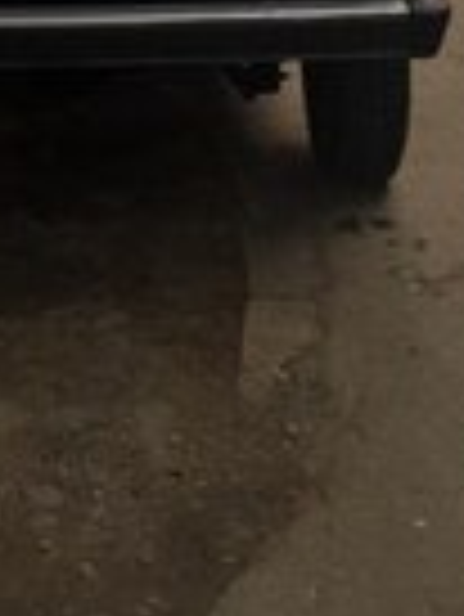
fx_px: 1874
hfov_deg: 14.1
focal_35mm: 105
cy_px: -265
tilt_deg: -7.6
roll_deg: -0.1
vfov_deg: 17.2
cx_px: 144
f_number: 2.2
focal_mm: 4.15
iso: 32
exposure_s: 1/534
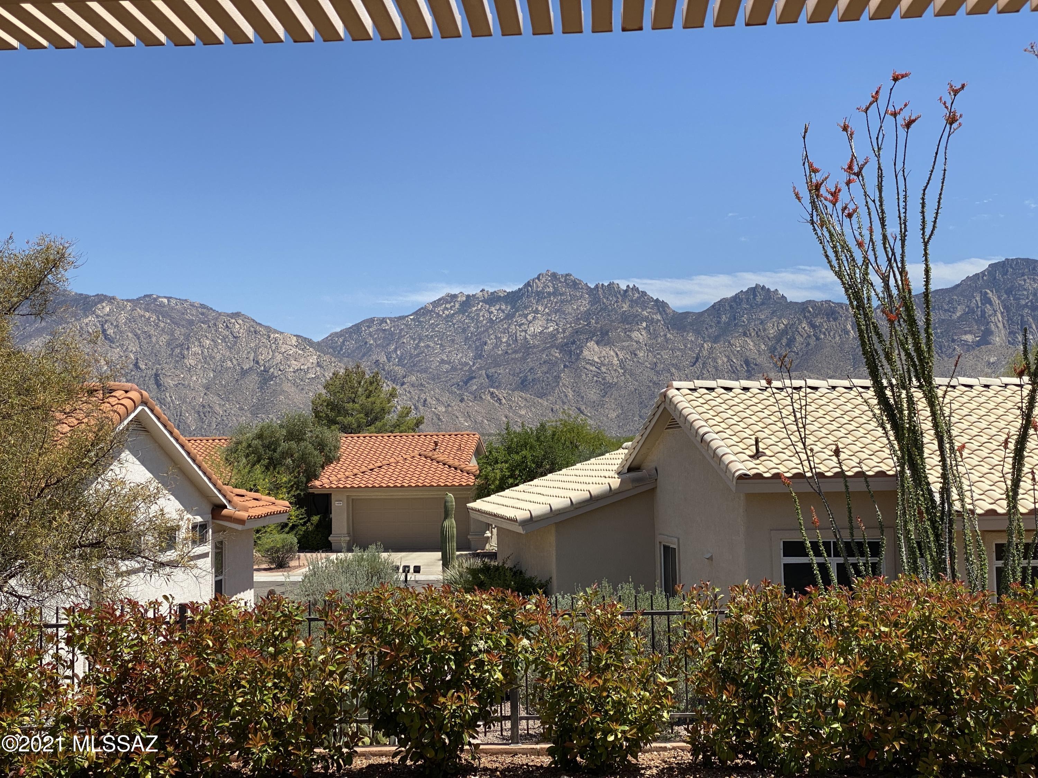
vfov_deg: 28.0
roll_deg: +1.0
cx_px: 519
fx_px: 1559
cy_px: 389
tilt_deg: +3.1
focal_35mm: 52
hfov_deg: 36.8
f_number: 2
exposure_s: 1/1497
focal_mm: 6
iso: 20
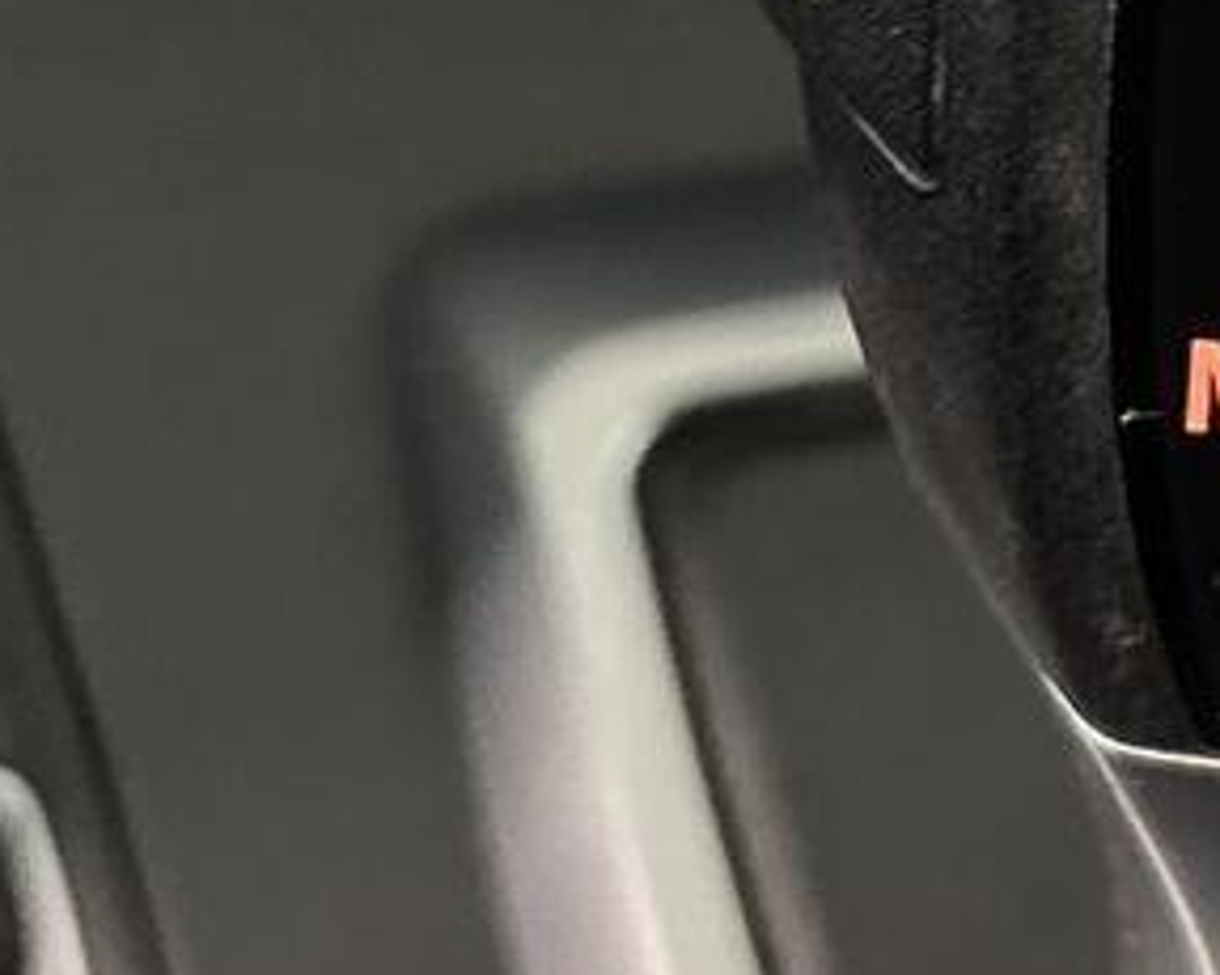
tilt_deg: -52.5
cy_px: -144
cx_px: 1402
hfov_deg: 14.7
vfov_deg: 11.9
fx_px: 4583
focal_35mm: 127
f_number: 1.6
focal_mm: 5.96
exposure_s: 1/31
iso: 640
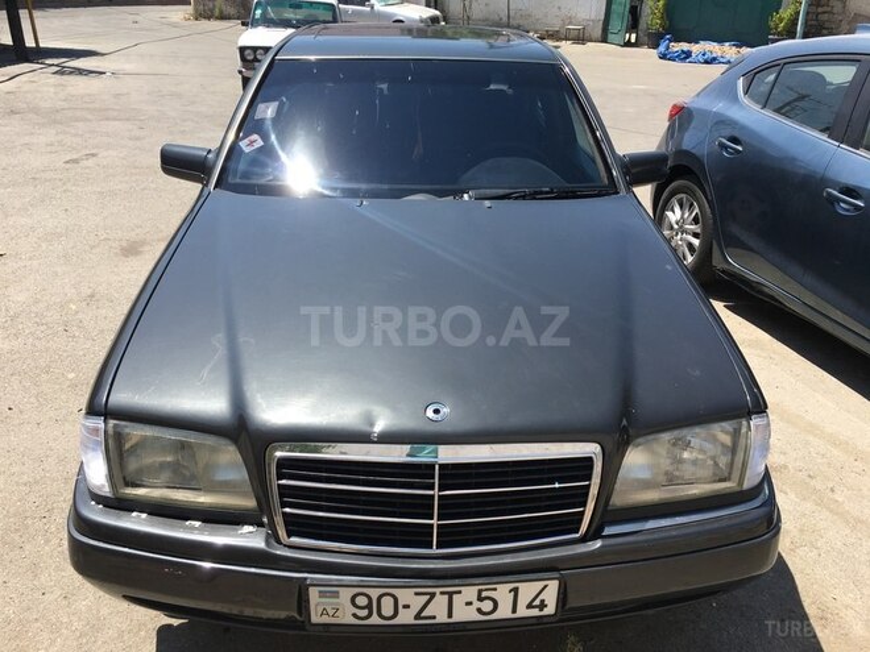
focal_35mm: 29
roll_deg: -1.8
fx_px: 729
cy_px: 326
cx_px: 435
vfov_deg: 48.2
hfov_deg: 61.7
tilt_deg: -25.2
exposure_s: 1/1068
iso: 25
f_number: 2.2
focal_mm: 4.15
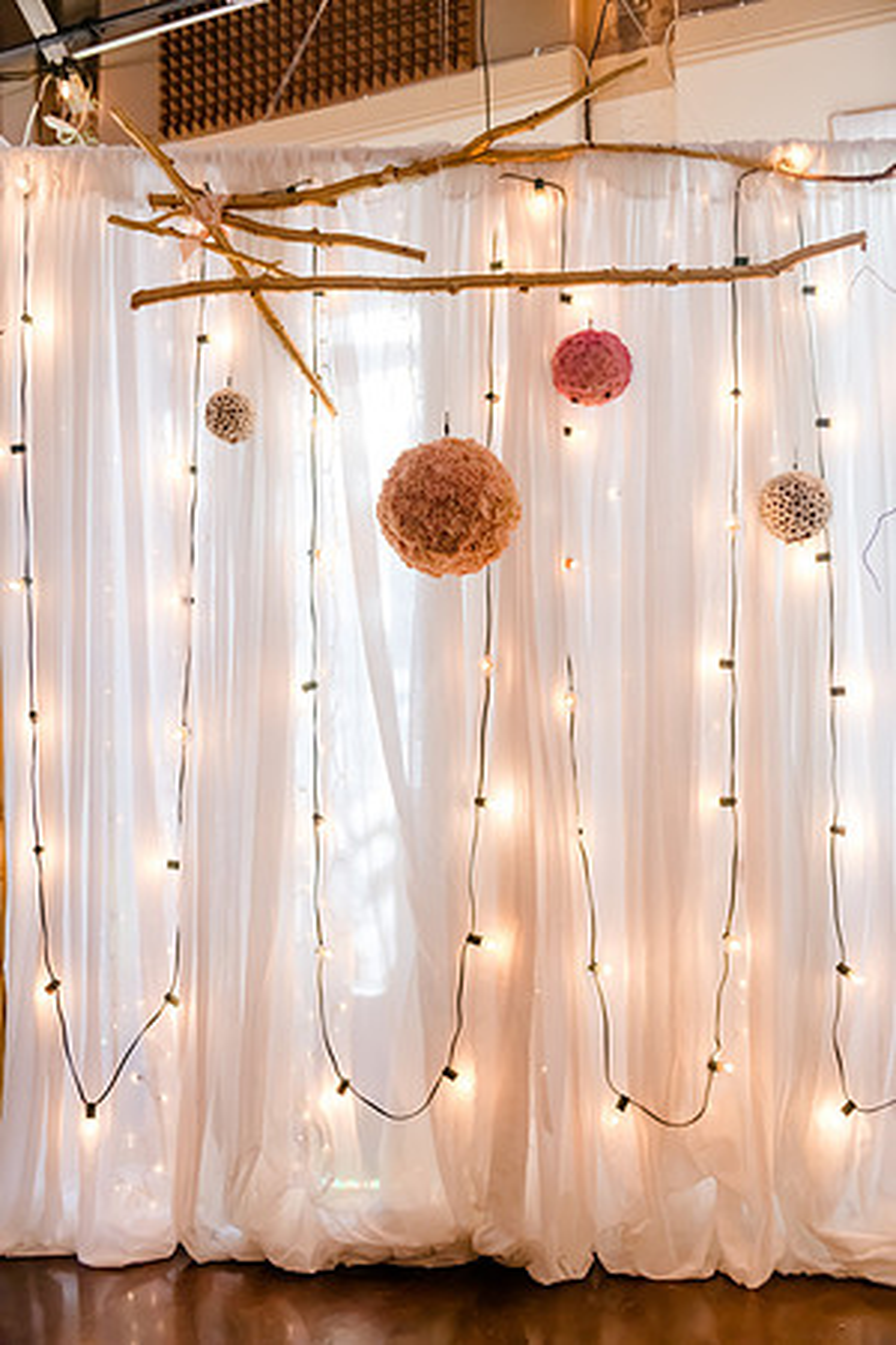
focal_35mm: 36
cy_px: 672
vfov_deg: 53.1
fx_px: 1344
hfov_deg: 36.9
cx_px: 448
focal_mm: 36
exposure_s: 1/400
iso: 2000
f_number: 2.8
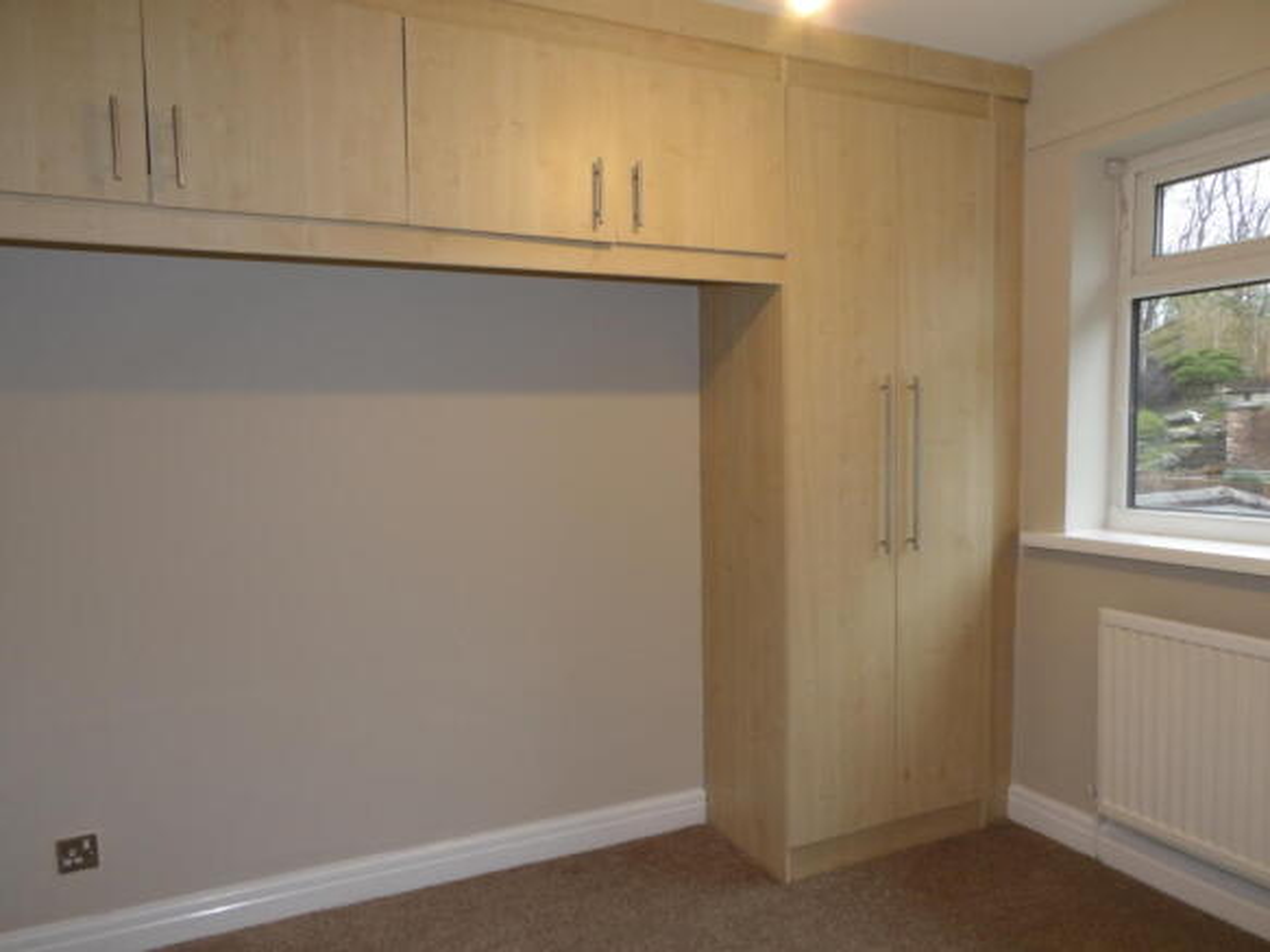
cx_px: 635
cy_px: 476
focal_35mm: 24
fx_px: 880
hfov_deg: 71.6
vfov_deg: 56.8
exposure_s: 1/15
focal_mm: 4.3
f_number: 4.1
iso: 200
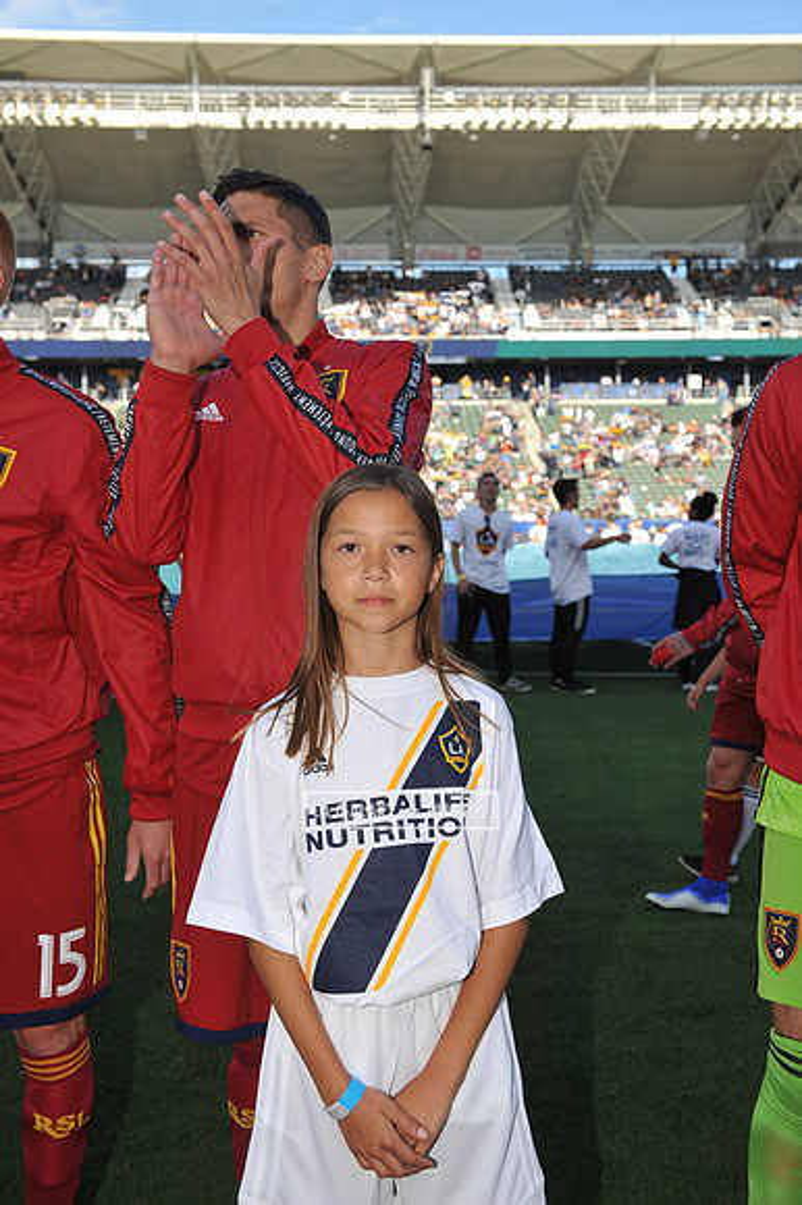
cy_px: 602
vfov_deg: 46.4
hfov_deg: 31.9
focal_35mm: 42
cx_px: 401
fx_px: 1405
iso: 250
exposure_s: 1/640
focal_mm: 42
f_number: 6.3
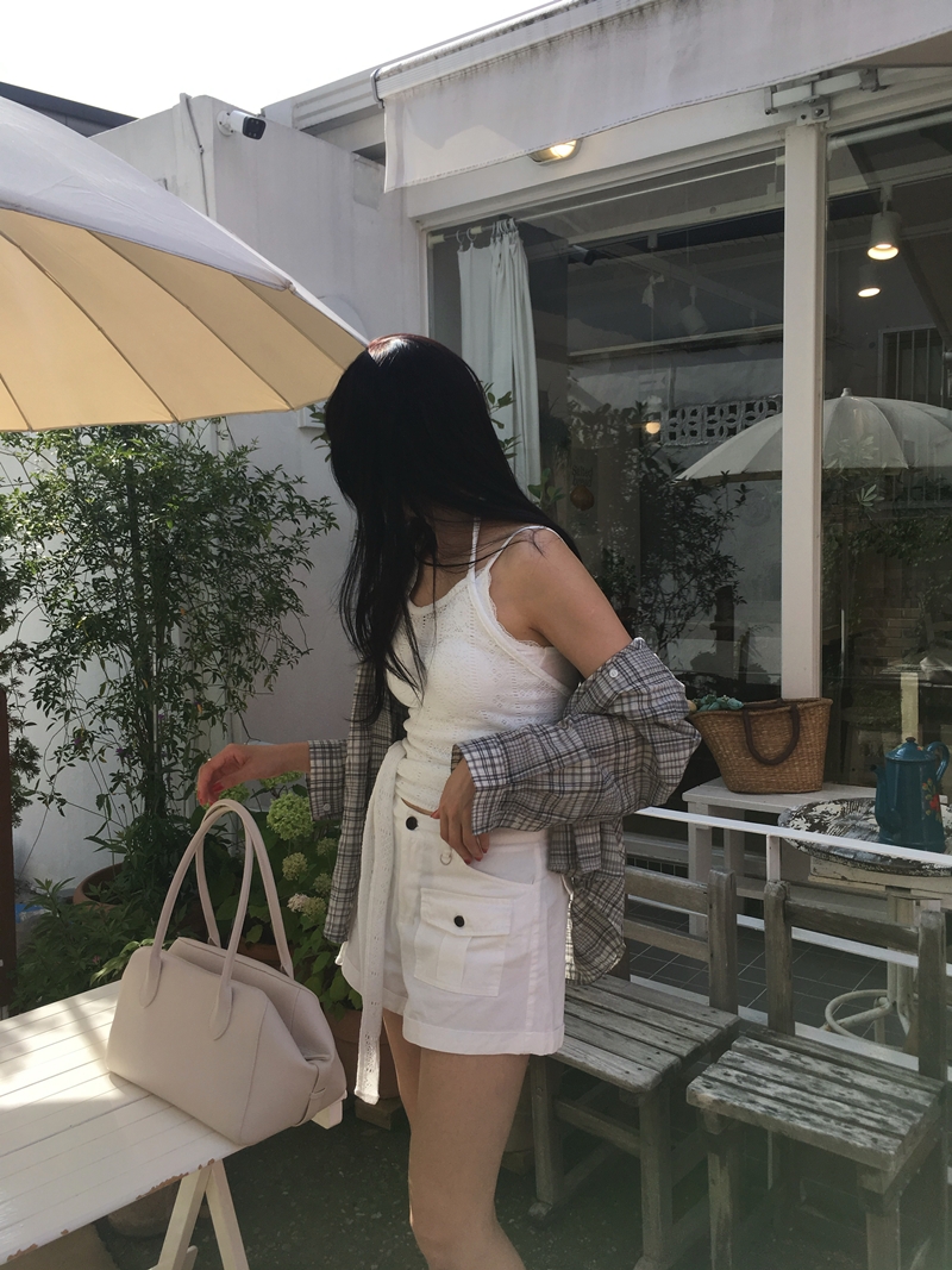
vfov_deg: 61.7
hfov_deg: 48.2
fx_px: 1064
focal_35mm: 29
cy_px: 635
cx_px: 476
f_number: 2.2
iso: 25
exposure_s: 1/905
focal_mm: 4.15
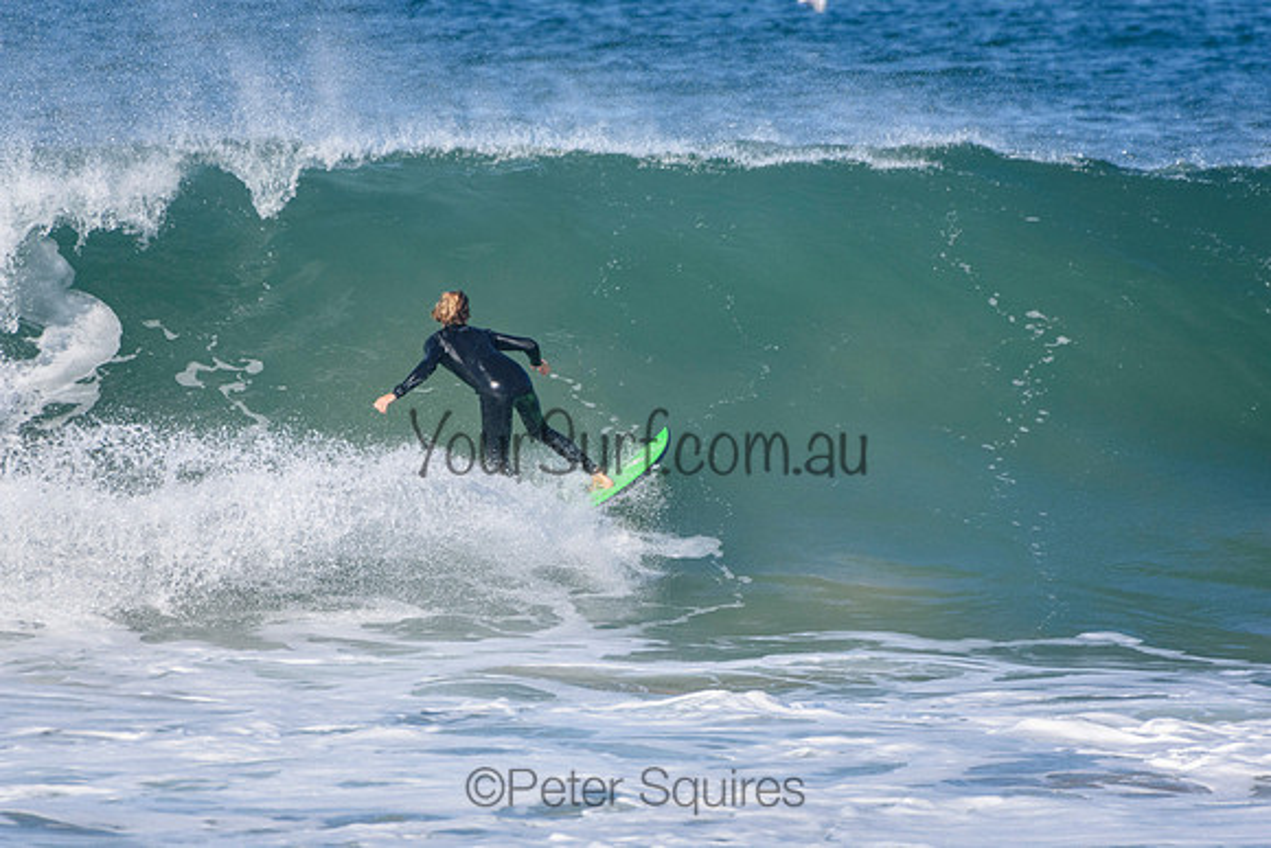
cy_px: 424
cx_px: 636
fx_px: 26488
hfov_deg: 2.7
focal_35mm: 750
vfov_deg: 1.8
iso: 720
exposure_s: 1/4000
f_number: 5.6
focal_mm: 500
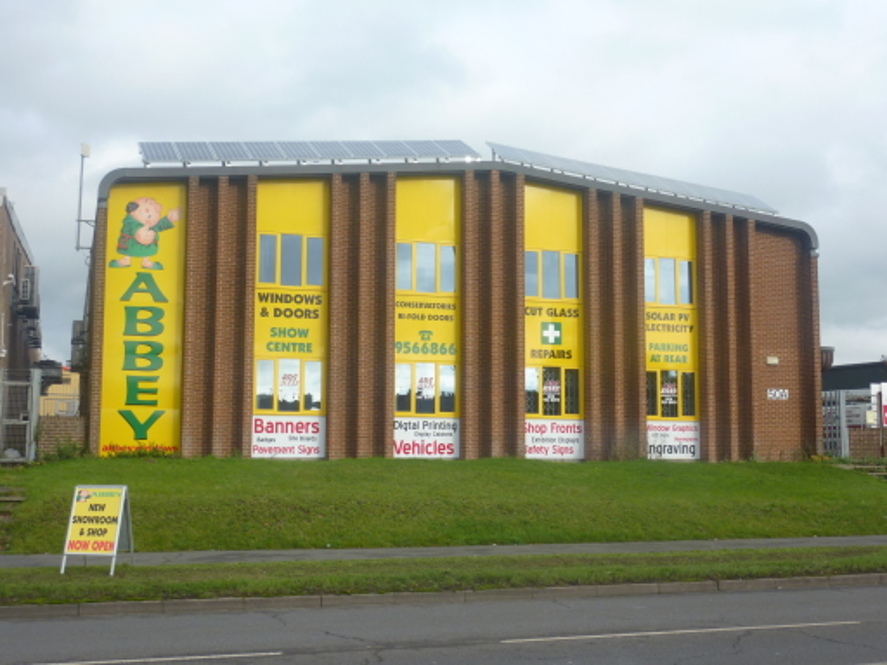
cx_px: 444
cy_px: 332
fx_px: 1076
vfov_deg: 34.3
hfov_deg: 44.8
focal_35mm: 42
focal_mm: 6.9
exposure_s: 1/200
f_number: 3.7
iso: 80
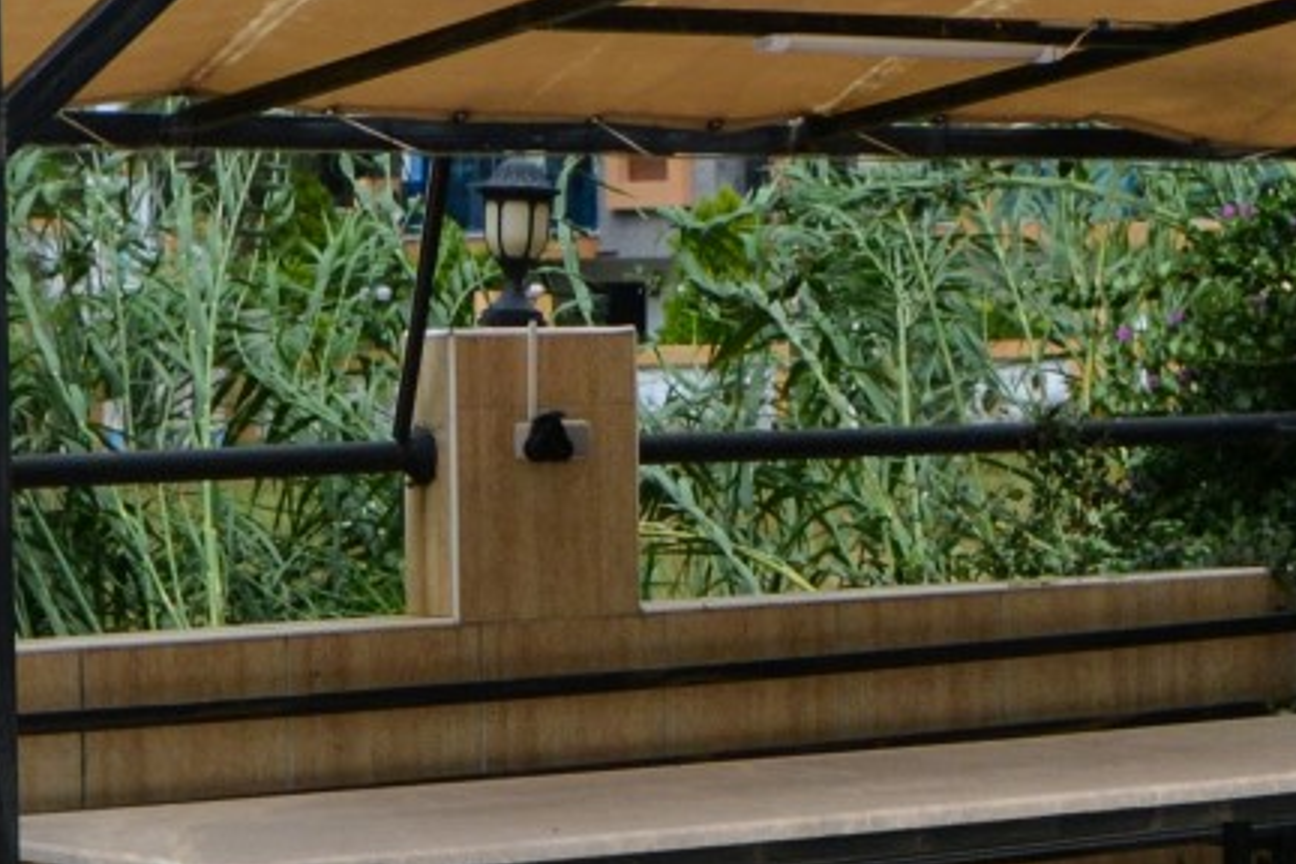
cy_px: 405
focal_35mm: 135
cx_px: 1263
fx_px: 4860
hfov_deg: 15.0
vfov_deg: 10.2
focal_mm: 24
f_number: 5.6
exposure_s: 1/125
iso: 180
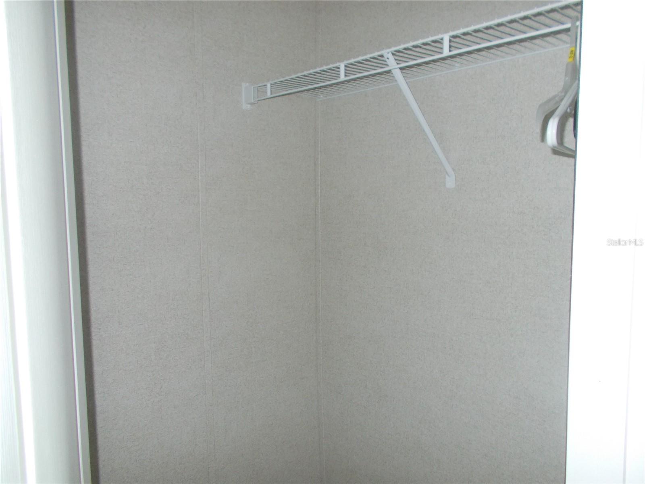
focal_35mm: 26
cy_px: 242
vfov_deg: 53.1
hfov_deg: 67.3
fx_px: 484
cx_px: 322
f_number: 3.2
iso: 200
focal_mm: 4.6
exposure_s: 1/25
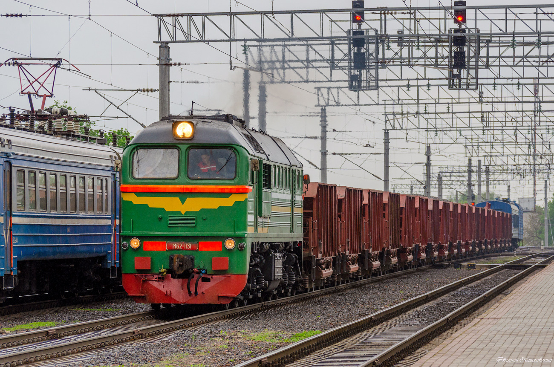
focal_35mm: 218
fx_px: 3340
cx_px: 277
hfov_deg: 9.5
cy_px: 184
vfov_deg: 6.3
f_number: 7.1
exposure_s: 1/400
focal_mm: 145
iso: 200
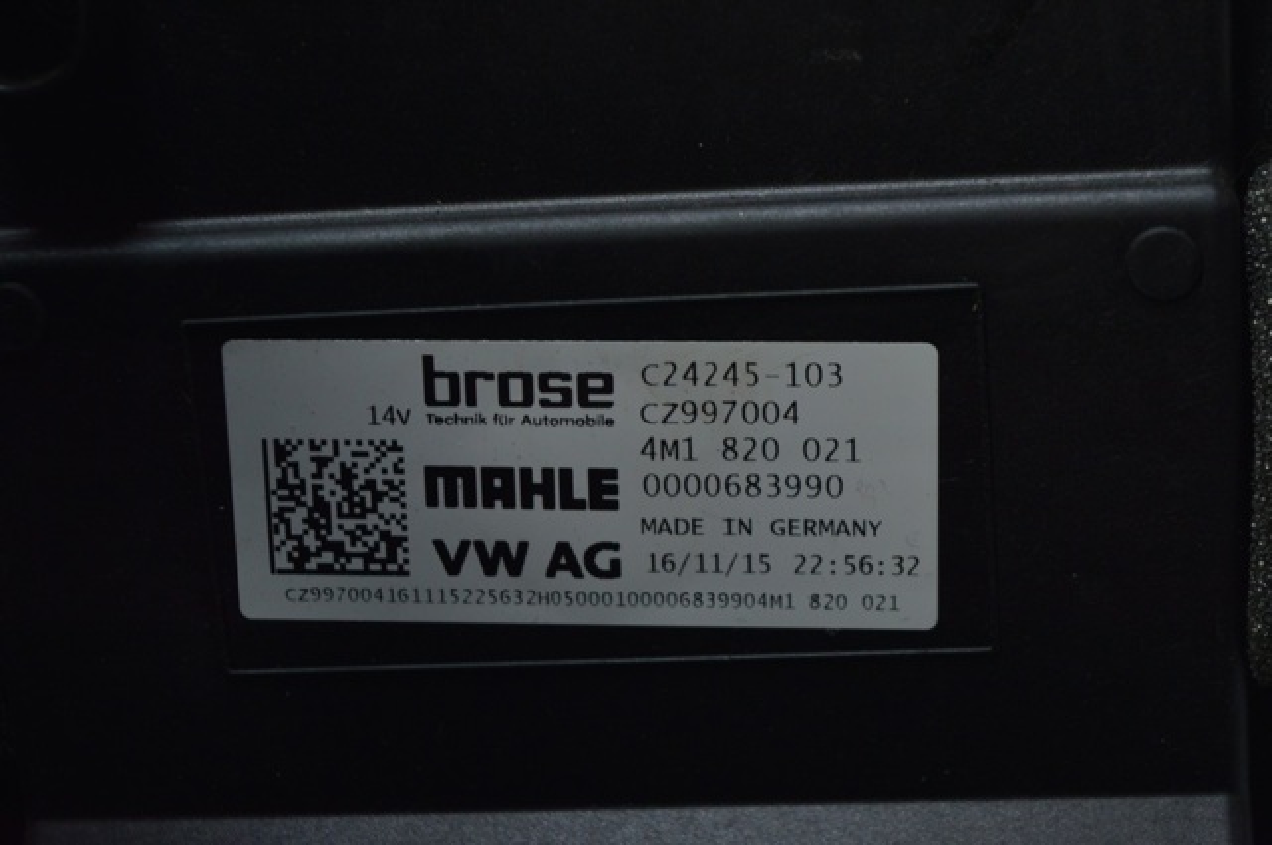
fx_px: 2911
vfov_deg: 16.5
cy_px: 422
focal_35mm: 82
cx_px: 636
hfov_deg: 24.6
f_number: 5.6
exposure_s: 1/40
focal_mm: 55
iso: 400
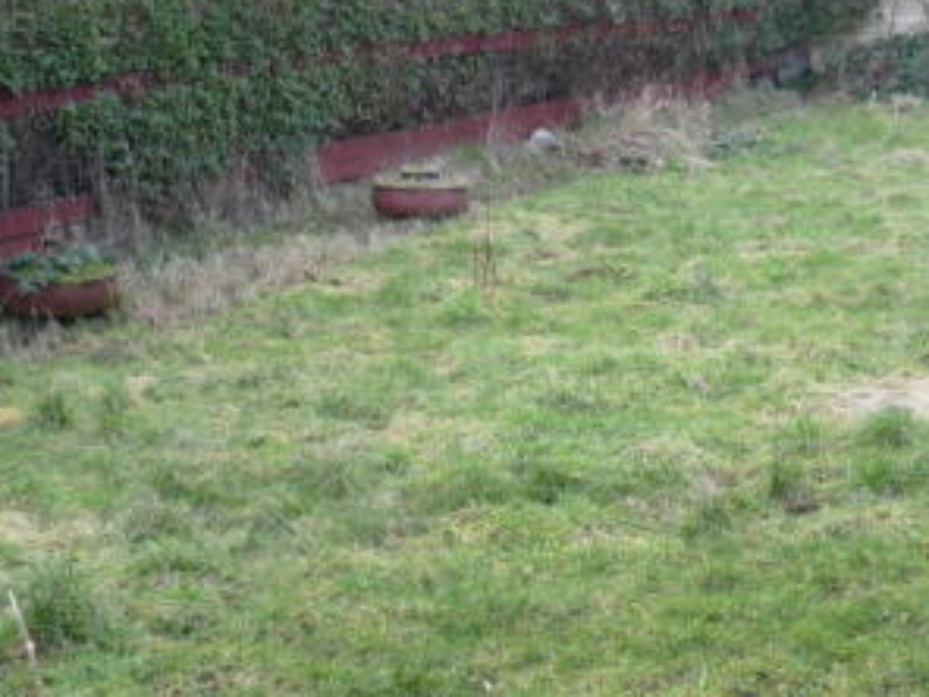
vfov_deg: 22.6
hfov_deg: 29.6
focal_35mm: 65
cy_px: 316
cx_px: 617
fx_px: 1744
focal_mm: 5.5
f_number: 2.8
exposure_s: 1/40
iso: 100
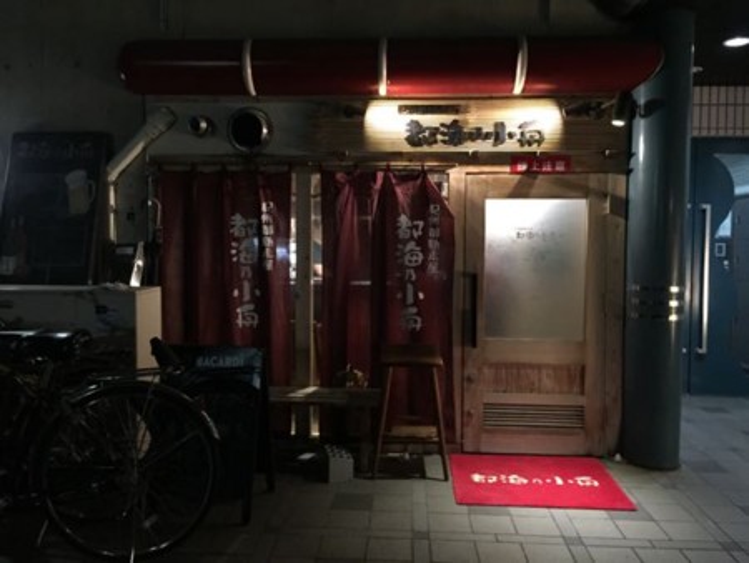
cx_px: 374
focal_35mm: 29
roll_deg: -0.9
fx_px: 628
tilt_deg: -1.2
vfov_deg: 48.3
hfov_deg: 61.6
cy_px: 282
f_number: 2.2
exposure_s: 1/15
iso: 320
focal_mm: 4.15
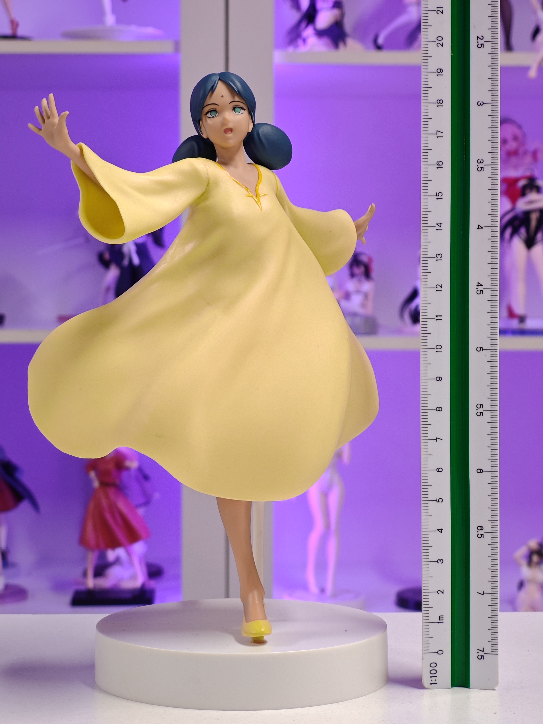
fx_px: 1673
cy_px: 362
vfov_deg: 24.4
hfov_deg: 18.4
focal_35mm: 80
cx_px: 272
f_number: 2.4
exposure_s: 1/19.5
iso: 400
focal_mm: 7.48
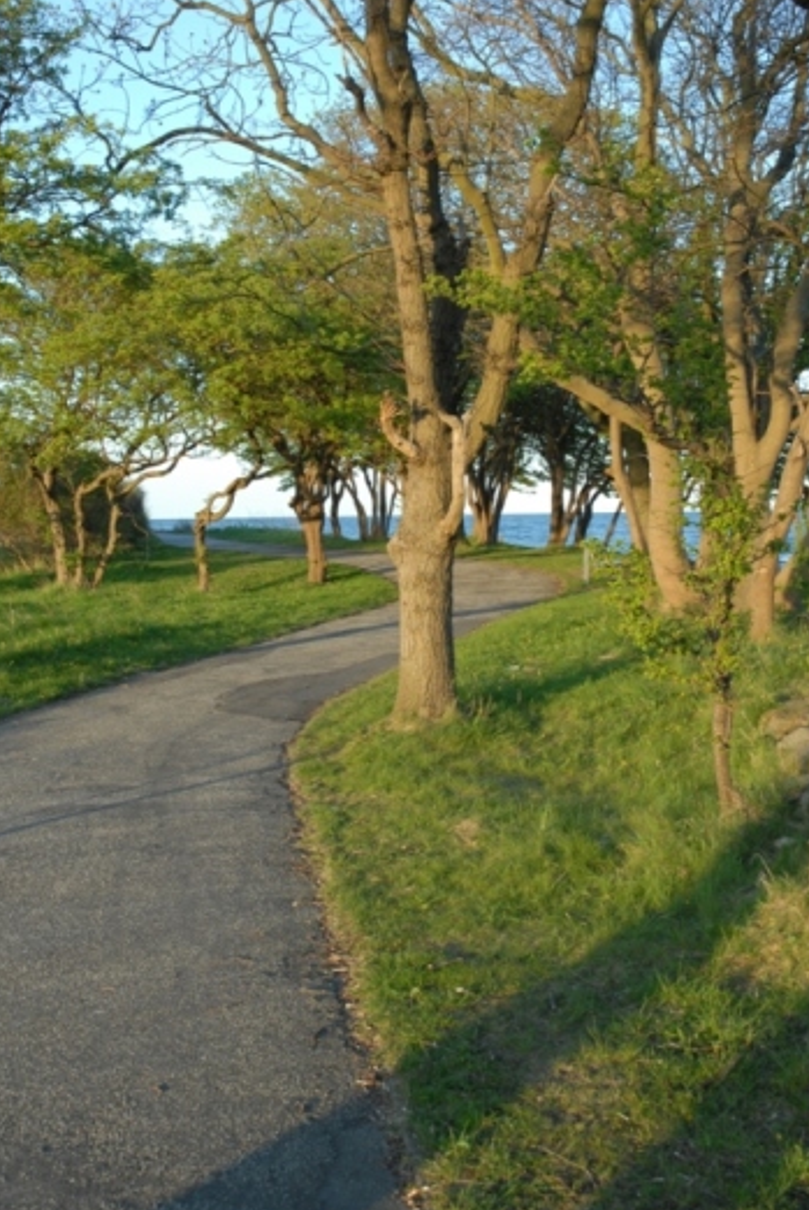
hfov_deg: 29.0
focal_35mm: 47
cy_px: 568
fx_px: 1567
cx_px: 414
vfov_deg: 42.2
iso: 250
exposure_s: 1/125
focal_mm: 27
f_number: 5.6
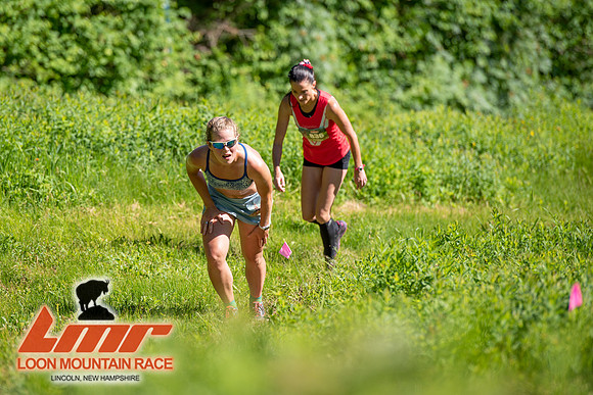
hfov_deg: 9.0
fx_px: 3770
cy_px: 163
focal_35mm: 229
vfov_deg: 6.0
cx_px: 245
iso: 100
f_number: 3.5
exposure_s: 1/640
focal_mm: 195
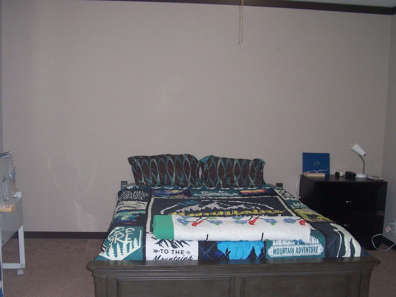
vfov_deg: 34.2
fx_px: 480
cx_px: 190
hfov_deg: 44.8
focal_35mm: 42
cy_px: 181
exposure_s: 1/60
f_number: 2.7
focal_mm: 5.6
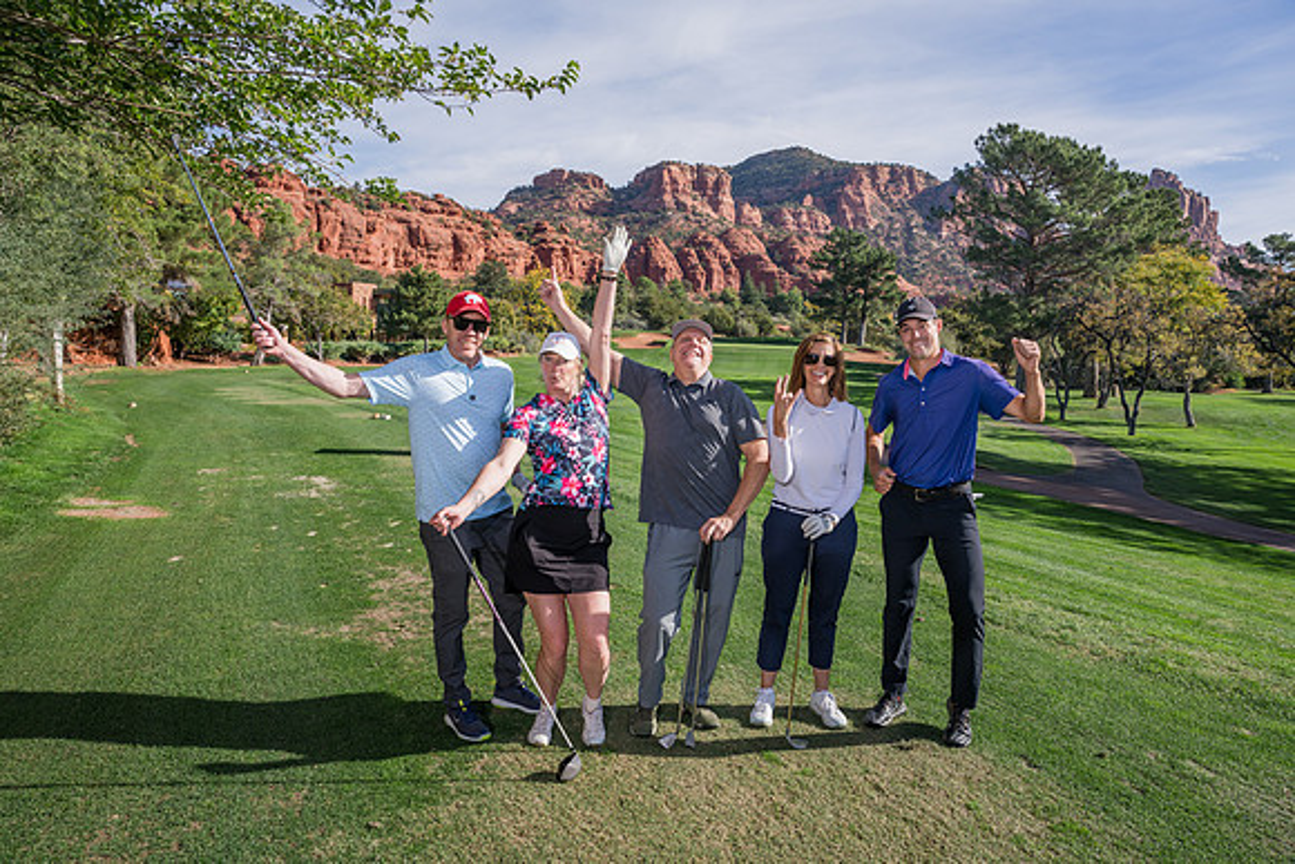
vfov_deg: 53.2
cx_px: 648
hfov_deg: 73.7
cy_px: 432
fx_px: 863
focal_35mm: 24
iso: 250
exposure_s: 1/1600
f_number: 4.5
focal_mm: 24
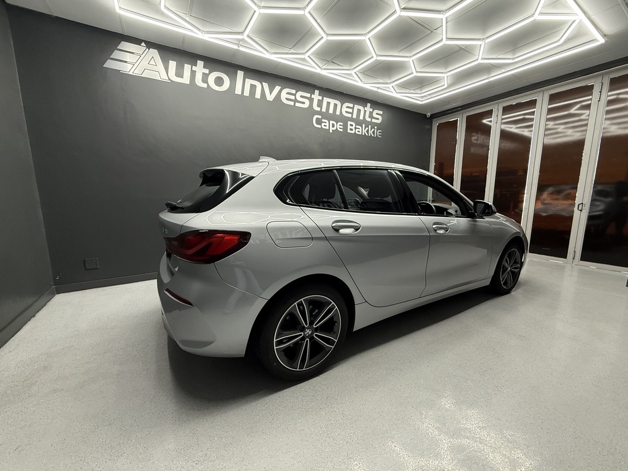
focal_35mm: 14
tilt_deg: -7.9
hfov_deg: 102.1
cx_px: 314
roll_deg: +0.8
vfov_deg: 85.7
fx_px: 254
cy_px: 236
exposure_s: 1/100
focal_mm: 2.22
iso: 250
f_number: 2.2
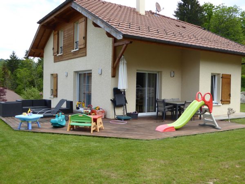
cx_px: 122
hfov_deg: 51.4
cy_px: 92
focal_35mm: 36
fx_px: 255
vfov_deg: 39.7
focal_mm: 6.3
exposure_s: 1/320
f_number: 3.7
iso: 100
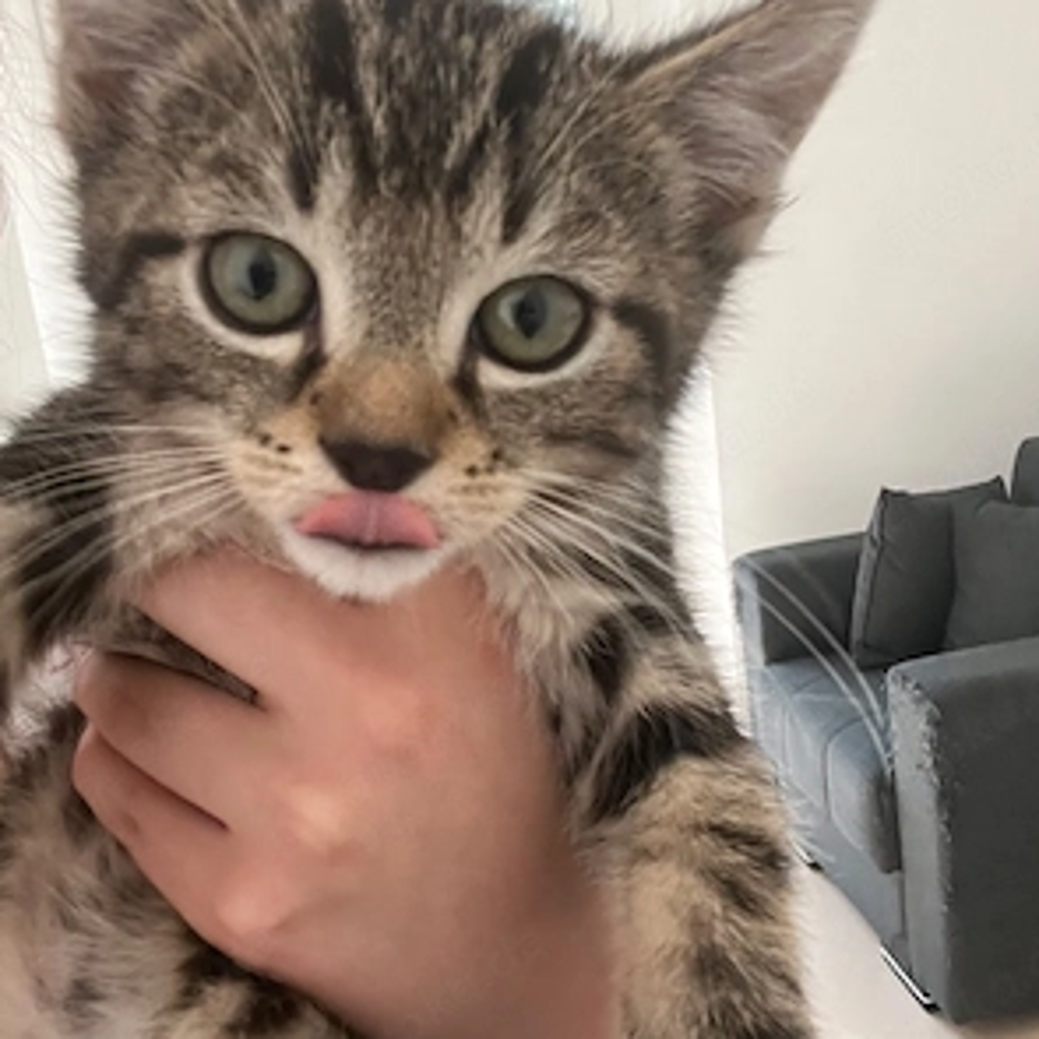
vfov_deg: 46.0
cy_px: 493
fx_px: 1222
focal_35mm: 36
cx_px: 518
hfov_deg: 46.0
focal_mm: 2.71
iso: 320
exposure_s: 1/60
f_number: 2.2
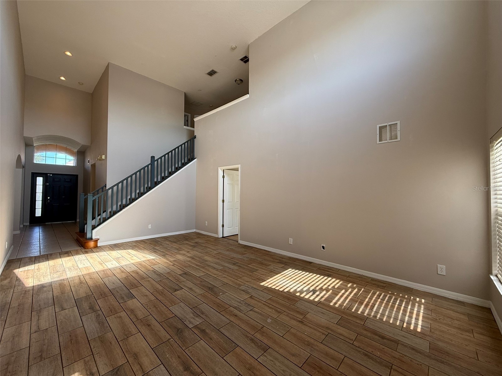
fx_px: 203
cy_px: 188
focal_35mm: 14
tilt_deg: +1.5
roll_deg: -0.6
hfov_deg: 102.1
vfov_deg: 85.7
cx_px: 251
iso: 64
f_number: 2.2
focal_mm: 2.22
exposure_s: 1/111
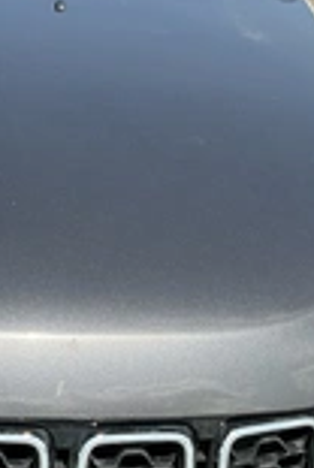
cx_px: -103
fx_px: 977
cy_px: 145
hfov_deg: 17.1
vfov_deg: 26.7
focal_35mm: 75
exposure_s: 1/1015
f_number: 1.8
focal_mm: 3
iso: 25
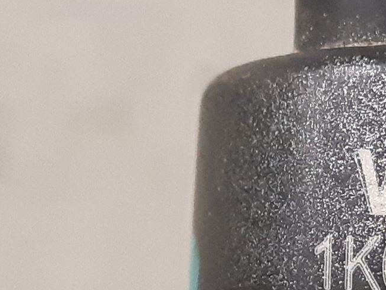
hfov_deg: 23.4
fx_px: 915
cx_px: 327
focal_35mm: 82
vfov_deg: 17.7
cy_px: 271
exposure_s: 1/50
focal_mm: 3.93
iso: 250
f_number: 1.7
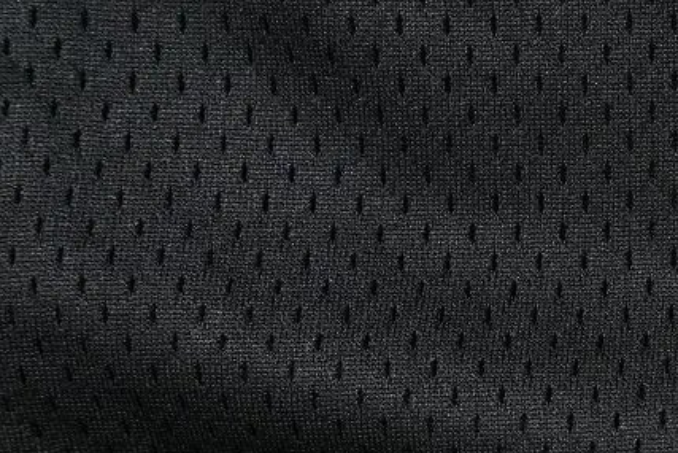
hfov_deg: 20.1
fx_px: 1639
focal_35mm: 87
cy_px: 408
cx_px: 1024
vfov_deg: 15.5
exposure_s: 1/100
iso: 1600
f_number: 10
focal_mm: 16
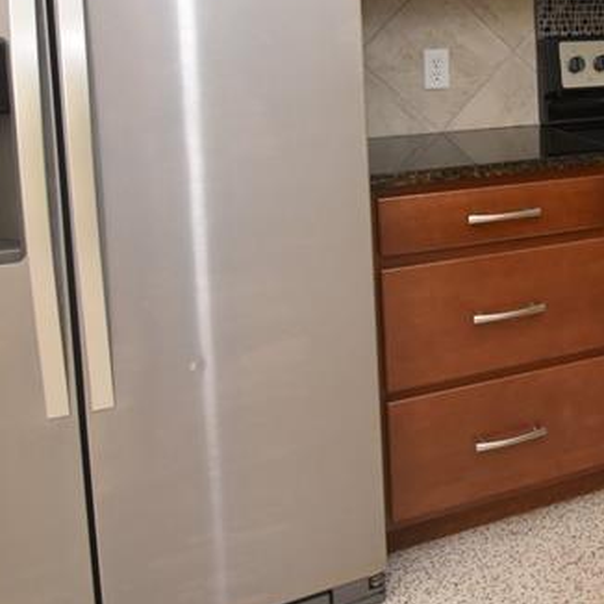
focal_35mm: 40
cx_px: 667
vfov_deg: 39.1
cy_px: 69
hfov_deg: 35.6
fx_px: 790
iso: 800
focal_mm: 10
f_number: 4.5
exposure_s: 1/80
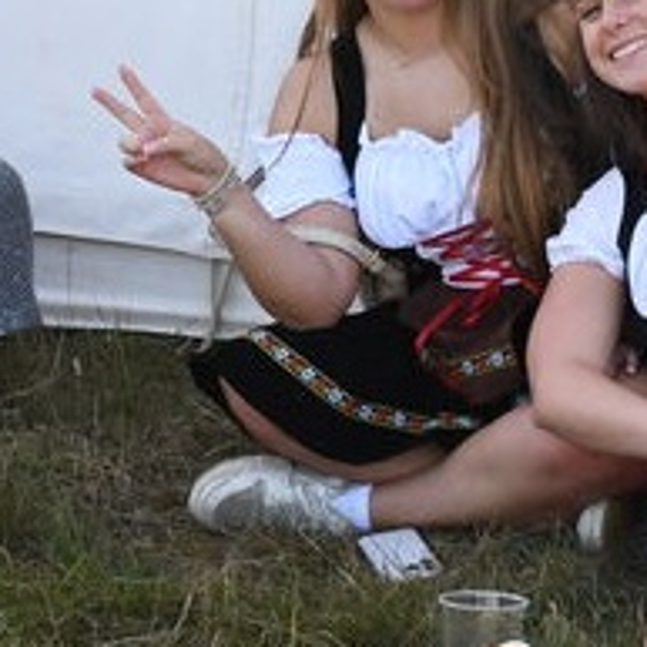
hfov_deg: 12.3
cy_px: 505
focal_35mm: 142
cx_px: 169
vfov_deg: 12.3
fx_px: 3003
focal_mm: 26
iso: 640
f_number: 3.8
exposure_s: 1/1250
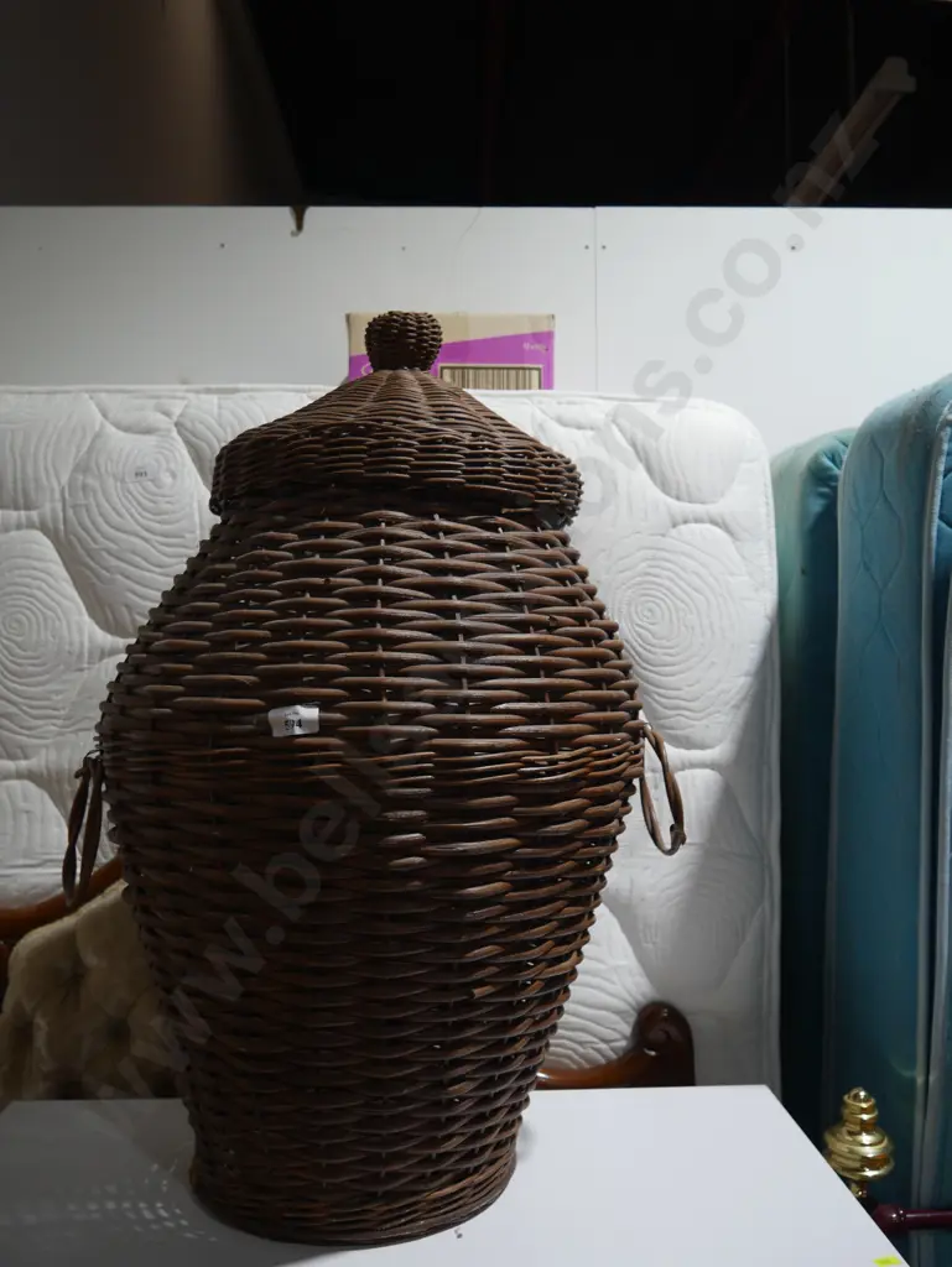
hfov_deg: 44.2
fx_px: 1172
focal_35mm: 32
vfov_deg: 56.8
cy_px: 634
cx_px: 476
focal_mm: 16
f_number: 3.6
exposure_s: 1/80
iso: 200
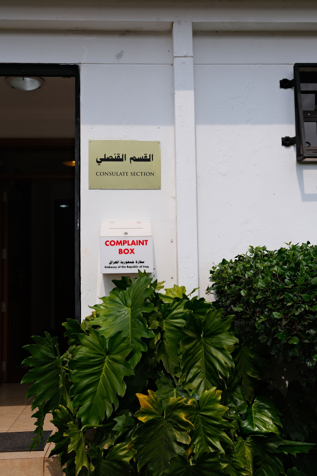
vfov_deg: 51.9
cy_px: 238
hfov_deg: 35.9
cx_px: 158
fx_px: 489
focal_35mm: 37
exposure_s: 1/1400
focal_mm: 24.8
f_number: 5.6
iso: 250
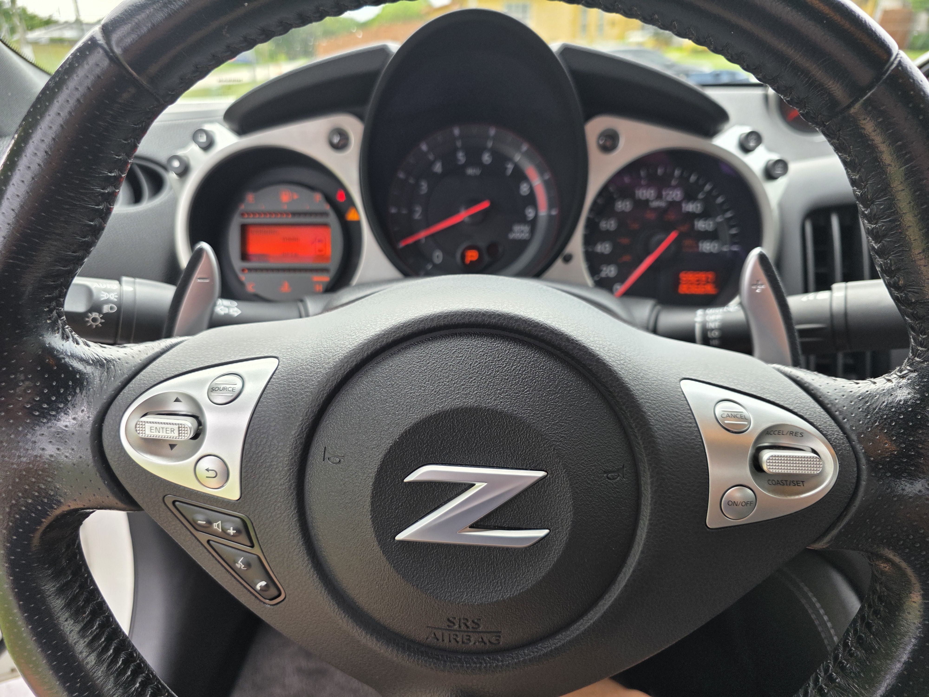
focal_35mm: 23
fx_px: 617
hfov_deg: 73.9
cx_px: 464
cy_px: 348
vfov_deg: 58.9
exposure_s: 1/180
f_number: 1.7
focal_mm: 6.3
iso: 50
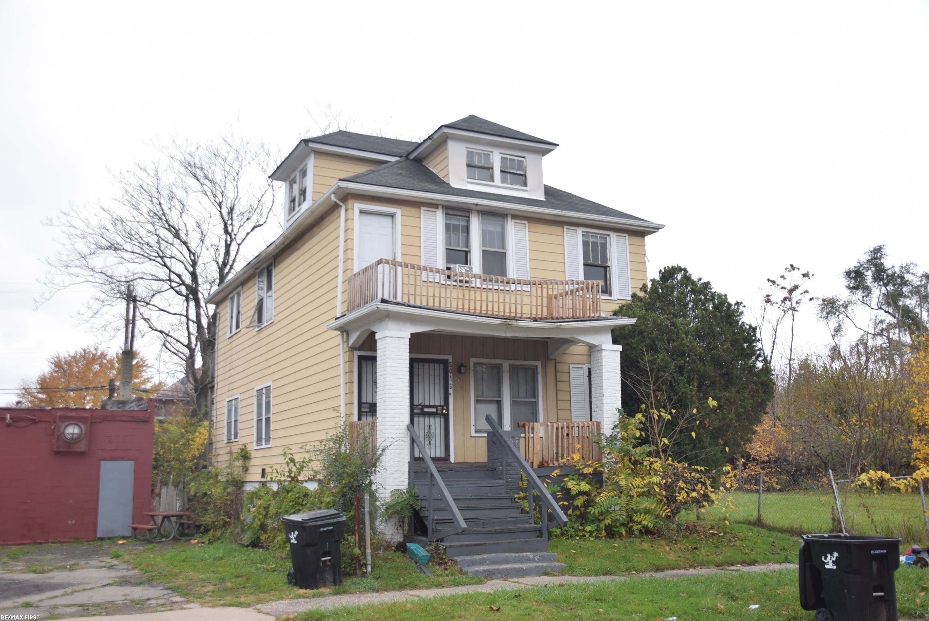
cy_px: 310
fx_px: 891
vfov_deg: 38.4
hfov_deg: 55.1
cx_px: 464
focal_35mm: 34
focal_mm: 23
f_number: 3.8
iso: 100
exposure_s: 1/160
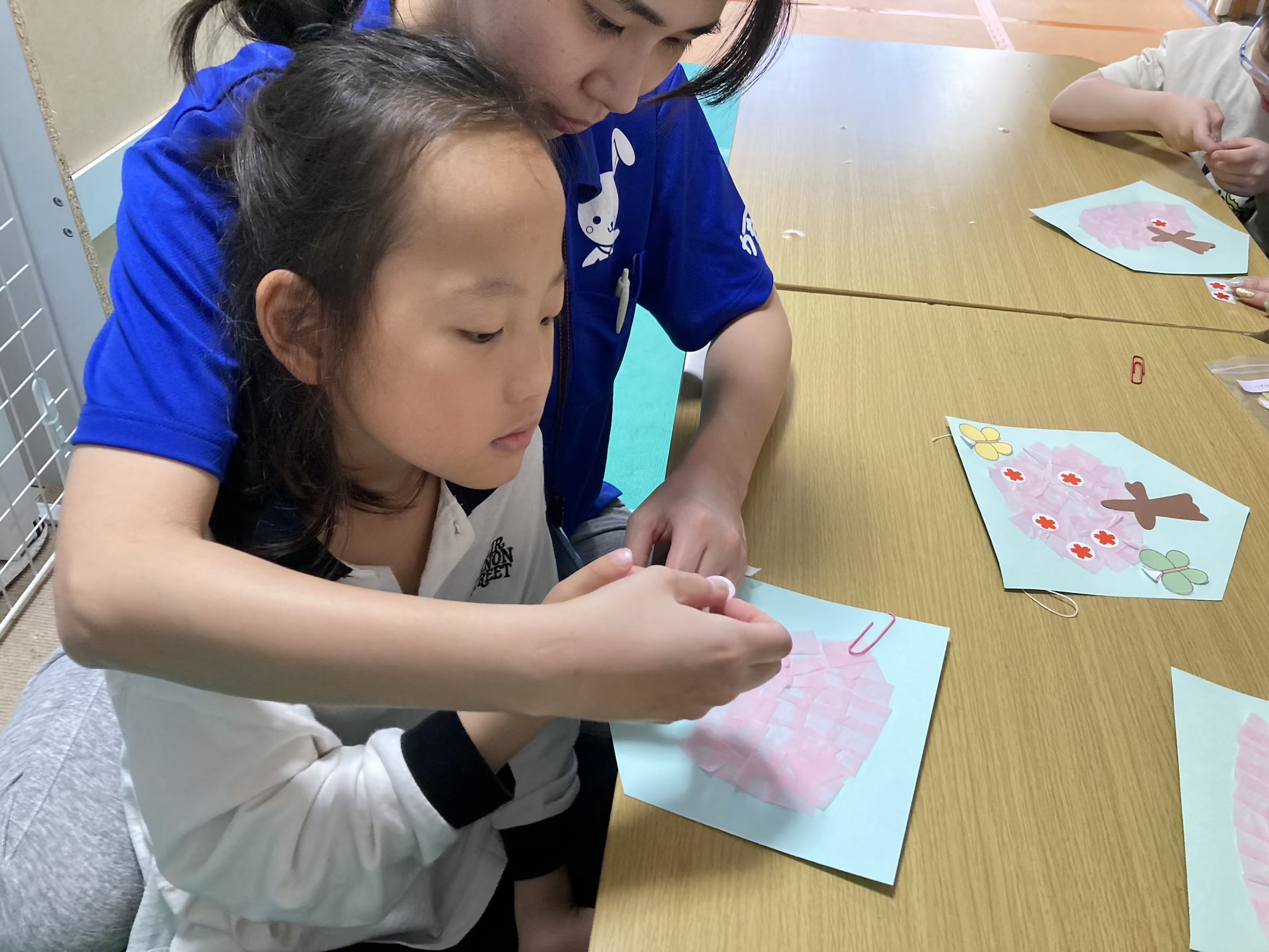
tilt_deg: -37.8
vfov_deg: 49.7
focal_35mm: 28
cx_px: 634
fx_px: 1026
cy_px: 476
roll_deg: -1.2
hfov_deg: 63.4
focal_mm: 3.99
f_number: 1.8
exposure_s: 1/60
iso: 200
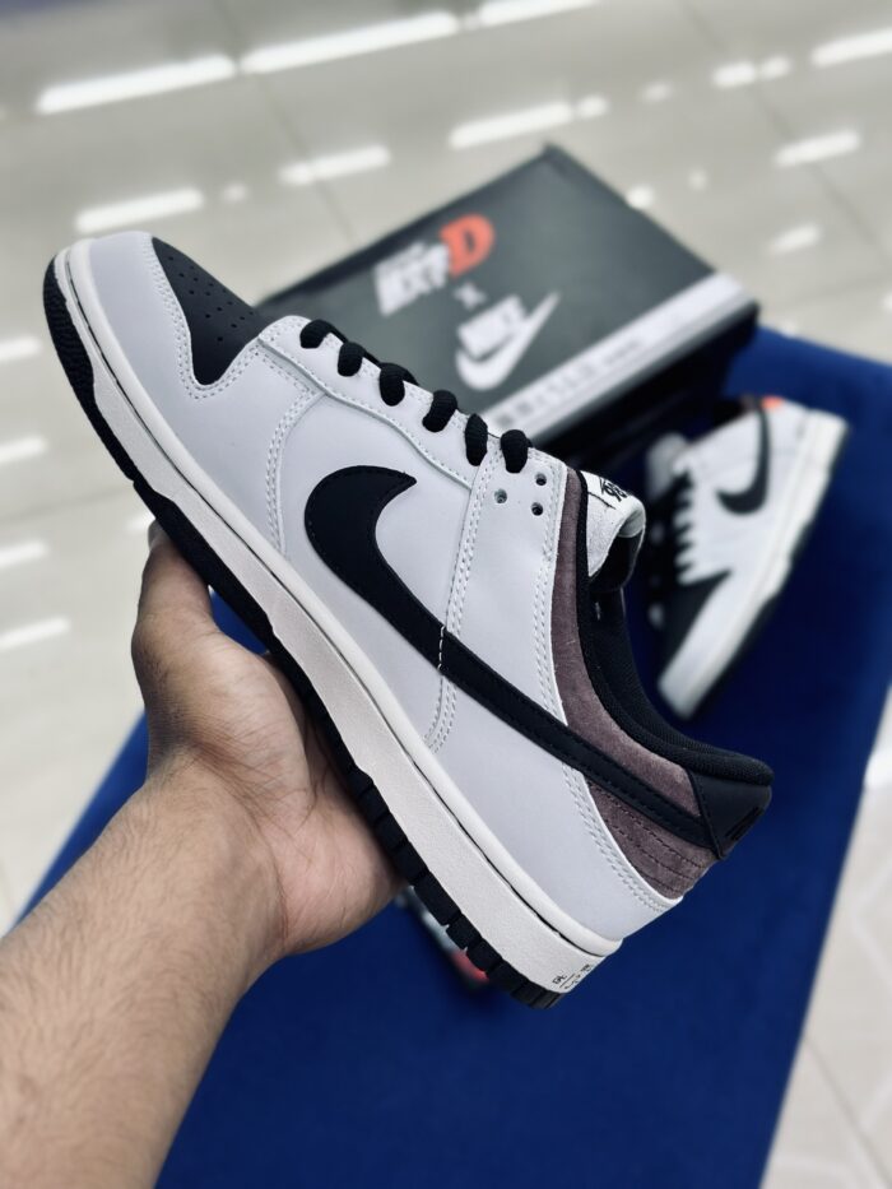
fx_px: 1649
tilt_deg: -53.3
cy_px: 594
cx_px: 446
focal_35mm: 48
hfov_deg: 30.3
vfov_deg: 39.7
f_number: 1.78
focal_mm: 6.86
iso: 64
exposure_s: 1/100
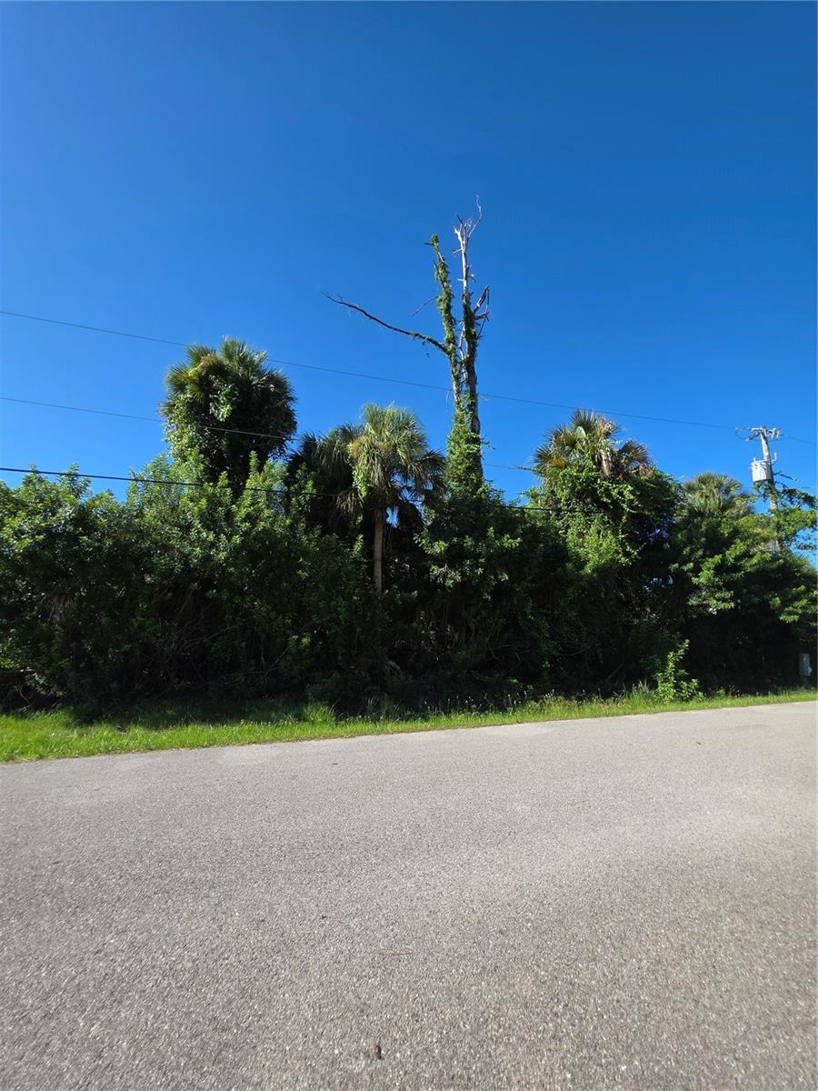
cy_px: 546
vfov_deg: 106.2
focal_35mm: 13
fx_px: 410
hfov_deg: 89.9
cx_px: 409
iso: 40
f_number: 1.9
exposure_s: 1/1465
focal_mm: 2.2
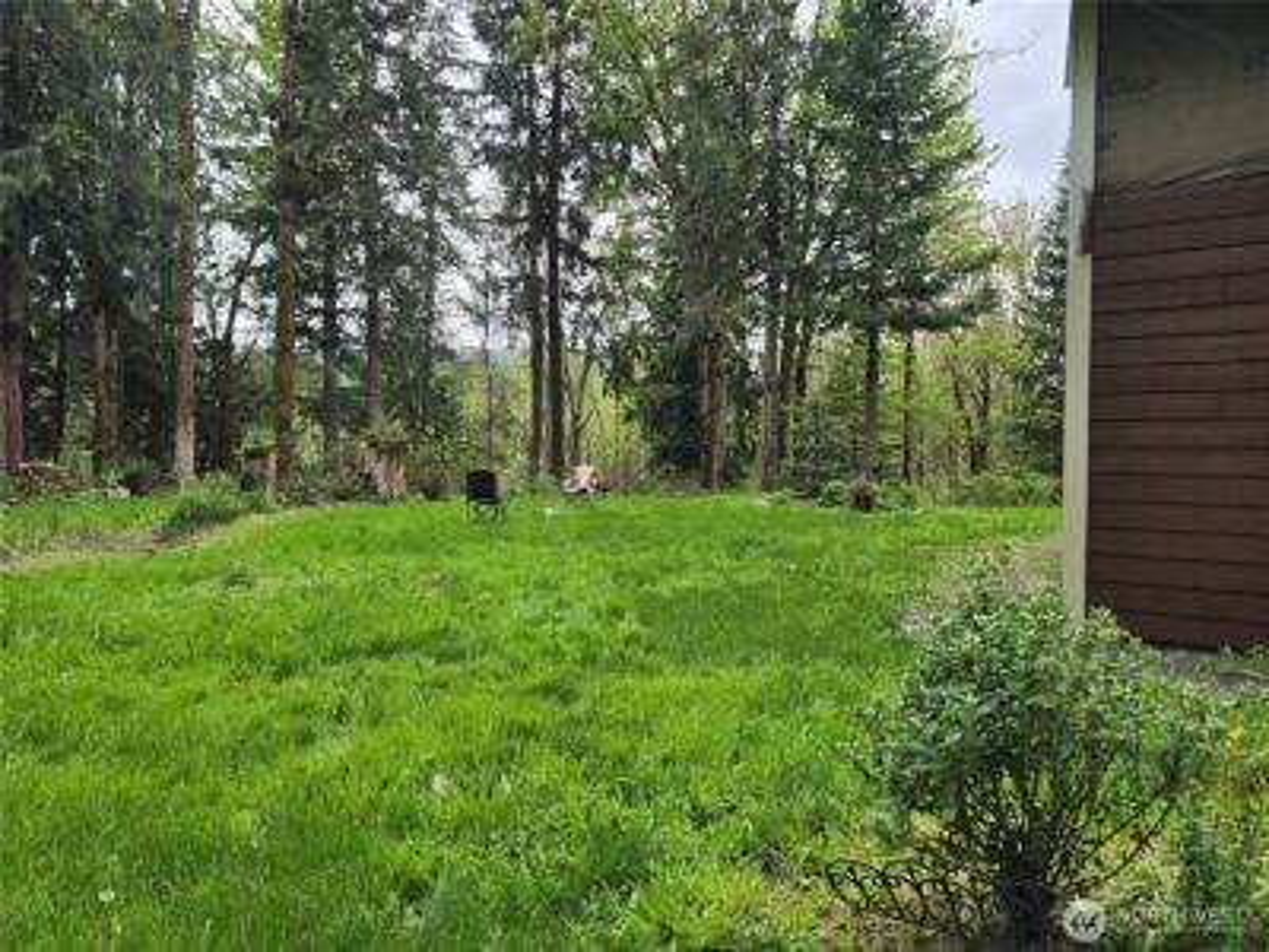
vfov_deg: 58.9
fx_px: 843
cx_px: 634
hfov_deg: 73.9
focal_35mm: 23
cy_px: 476
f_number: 1.7
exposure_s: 1/180
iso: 20
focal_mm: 6.3
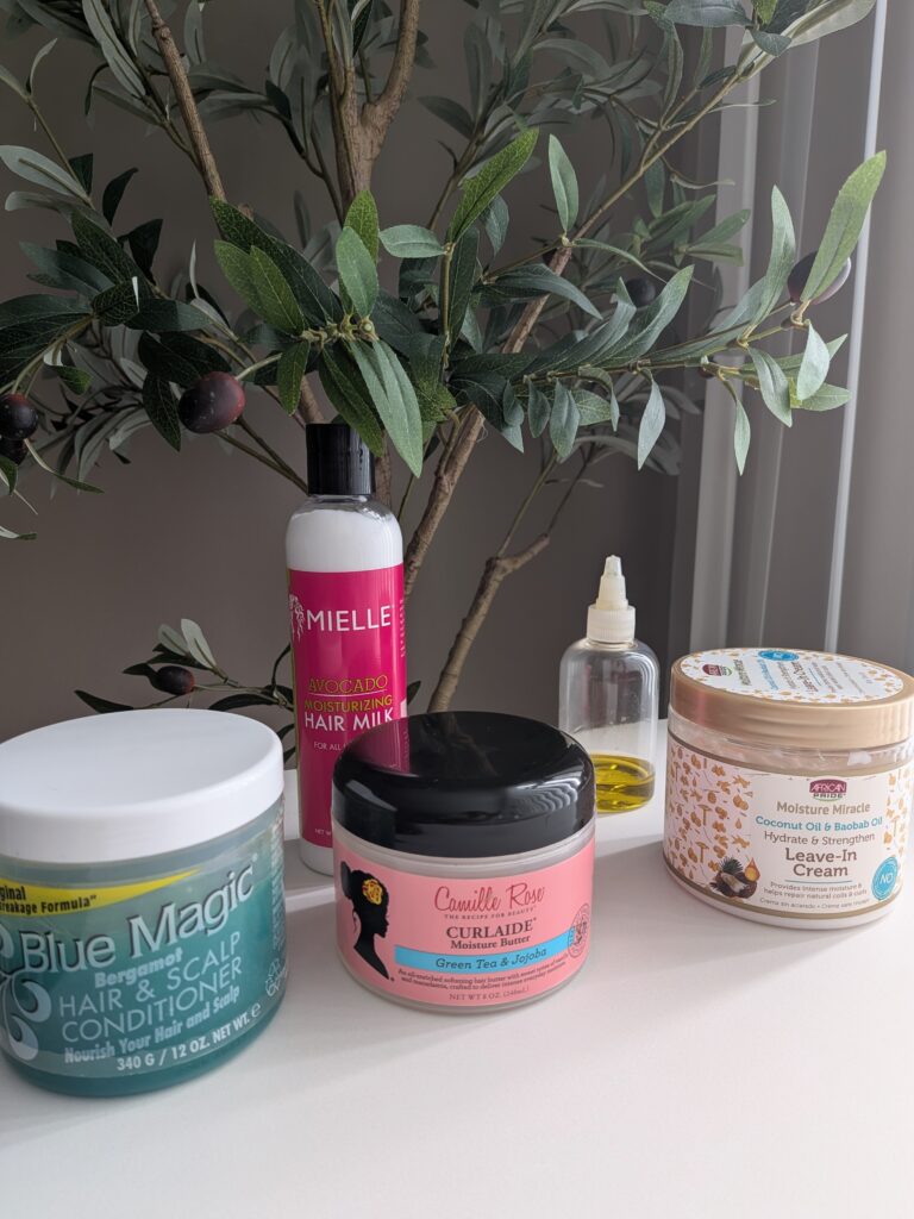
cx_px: 457
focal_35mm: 24
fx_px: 845
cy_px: 610
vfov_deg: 71.6
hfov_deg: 56.8
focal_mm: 4.53
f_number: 1.7
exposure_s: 1/40
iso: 34
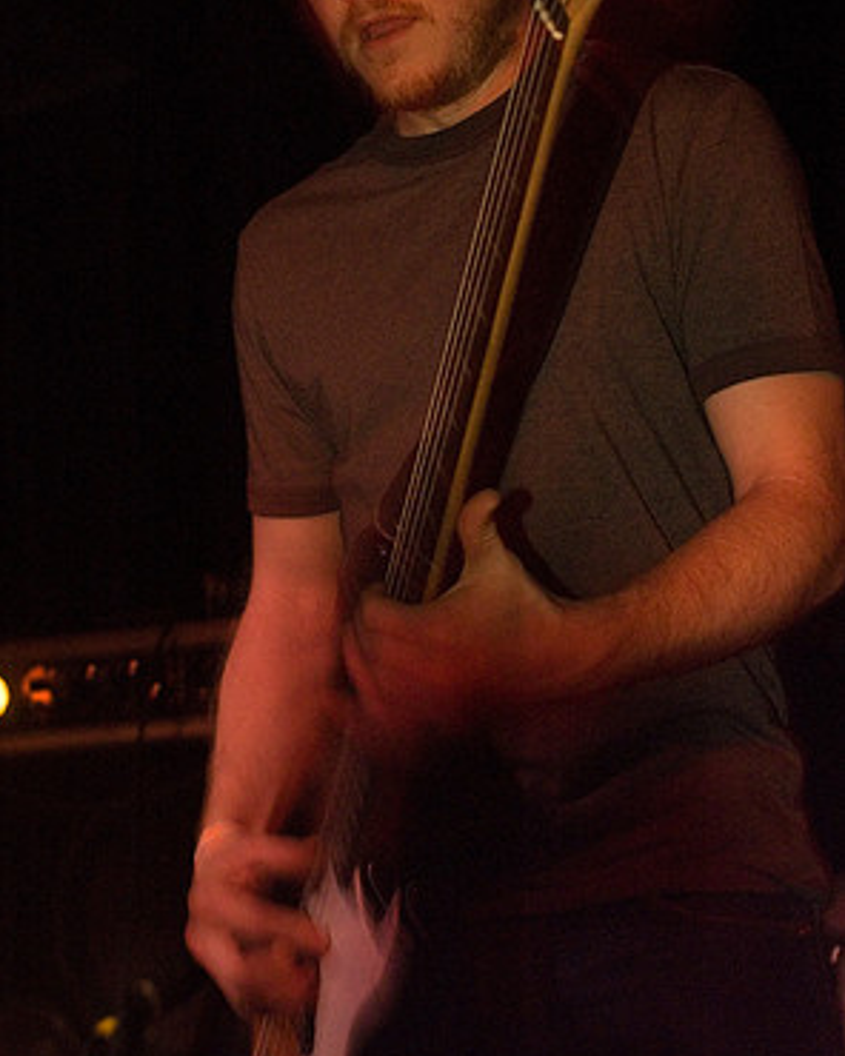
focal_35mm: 89
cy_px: 479
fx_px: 2782
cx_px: 421
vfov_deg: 21.5
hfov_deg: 17.3
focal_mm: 52
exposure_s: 1/13
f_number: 4
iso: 800
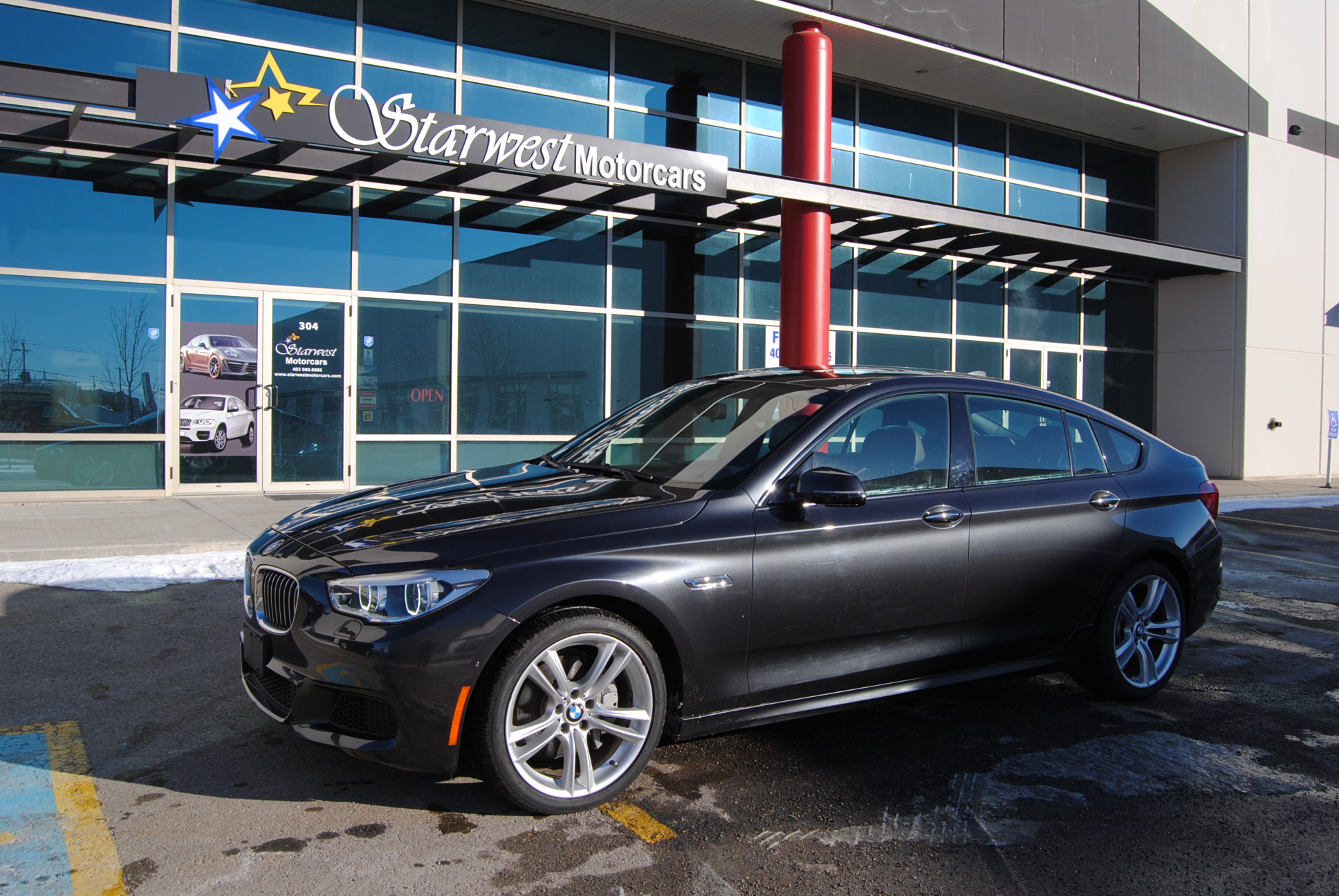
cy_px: 448
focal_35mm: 30
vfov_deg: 43.7
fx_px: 1117
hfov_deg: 61.9
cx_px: 670
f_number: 8
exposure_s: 1/250
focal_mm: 20
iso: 100
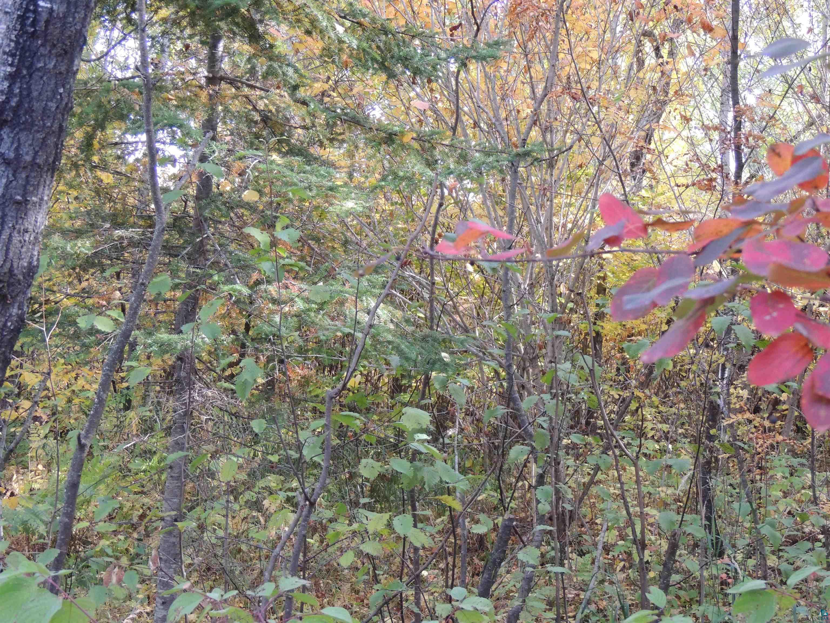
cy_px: 312
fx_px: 1678
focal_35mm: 70
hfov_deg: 27.8
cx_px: 415
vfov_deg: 21.0
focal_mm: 12.4
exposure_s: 1/60
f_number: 3.9
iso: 400
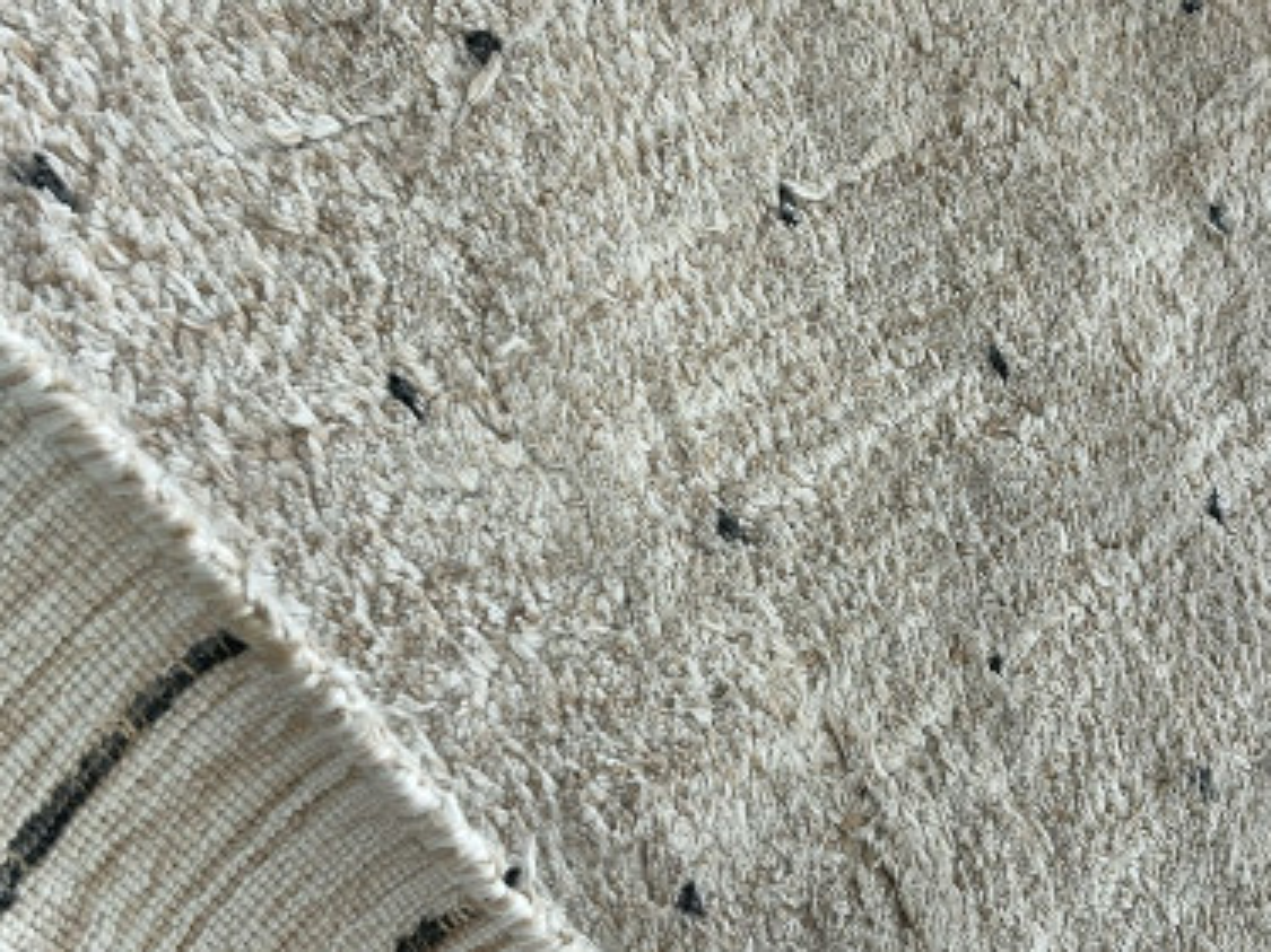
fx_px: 954
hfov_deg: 67.3
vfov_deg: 53.0
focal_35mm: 26
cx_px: 636
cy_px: 476
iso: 32
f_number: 1.8
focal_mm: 4.2
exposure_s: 1/2105
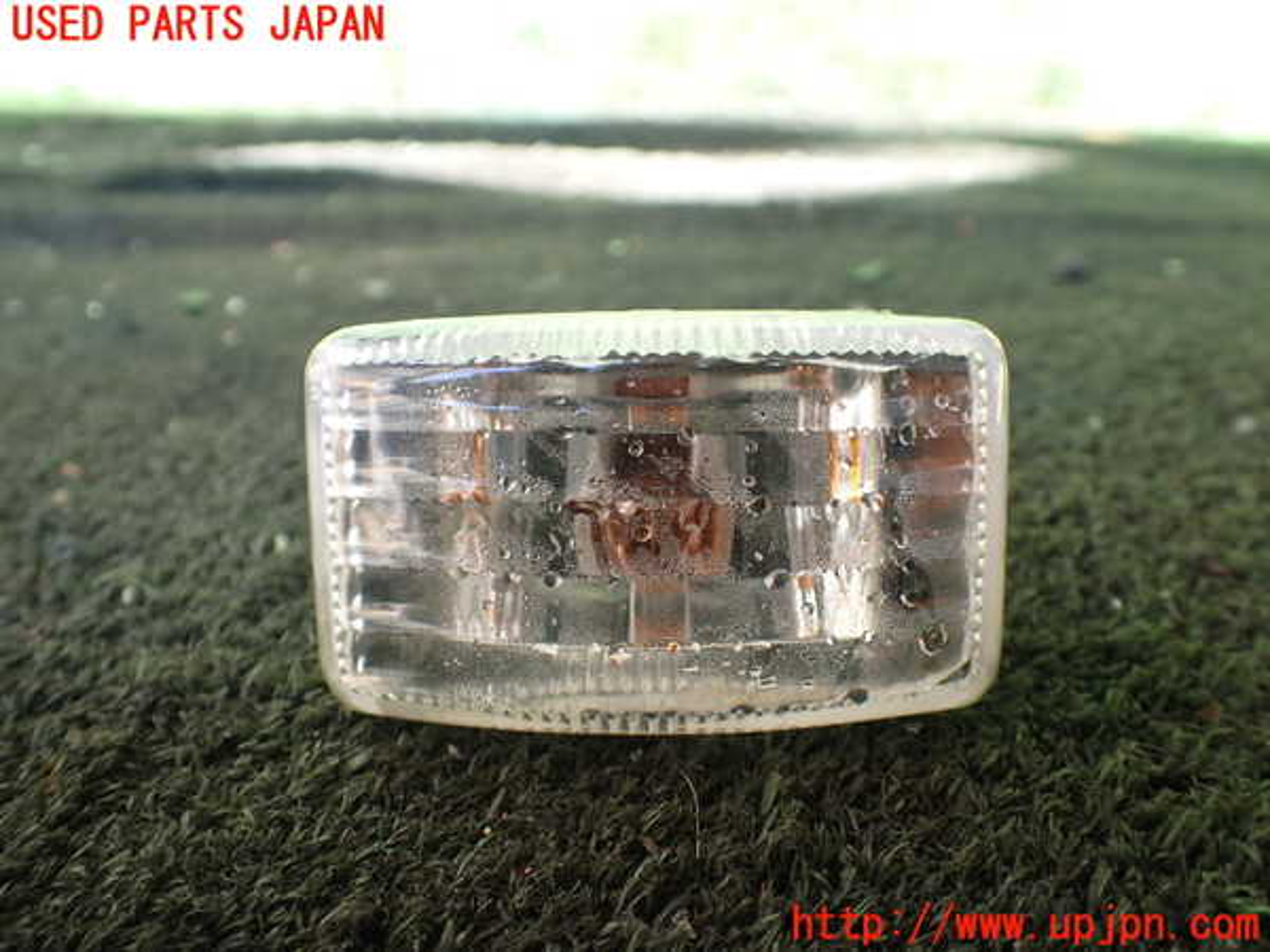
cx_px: 635
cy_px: 476
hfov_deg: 60.0
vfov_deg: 46.8
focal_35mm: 30
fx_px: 1101
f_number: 2.3
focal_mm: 5.4
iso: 200
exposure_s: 1/125
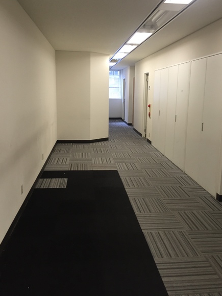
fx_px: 274
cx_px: 114
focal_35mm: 32
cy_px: 137
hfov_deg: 44.2
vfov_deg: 56.8
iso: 32
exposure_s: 1/30
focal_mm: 4.15
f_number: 2.2
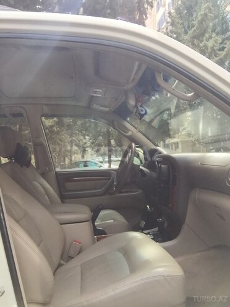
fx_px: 275
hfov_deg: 45.4
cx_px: 115
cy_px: 154
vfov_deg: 58.4
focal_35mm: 31
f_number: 2.2
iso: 32
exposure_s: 1/110
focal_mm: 2.65
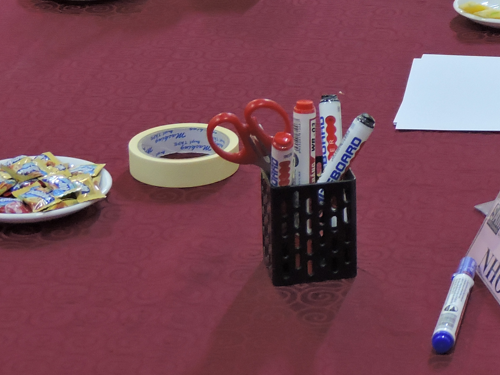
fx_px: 1863
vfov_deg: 11.3
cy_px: -49
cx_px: 658
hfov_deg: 14.6
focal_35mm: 129
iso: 400
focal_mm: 8.4
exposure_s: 1/13
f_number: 3.5
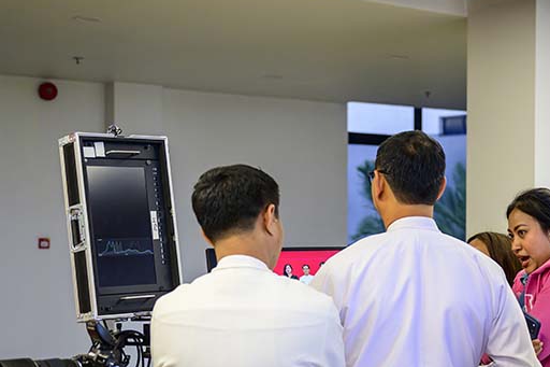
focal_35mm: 75
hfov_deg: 26.6
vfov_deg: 18.1
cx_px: 429
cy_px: 232
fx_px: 1145
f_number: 2.8
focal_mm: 40
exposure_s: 1/250
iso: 1000
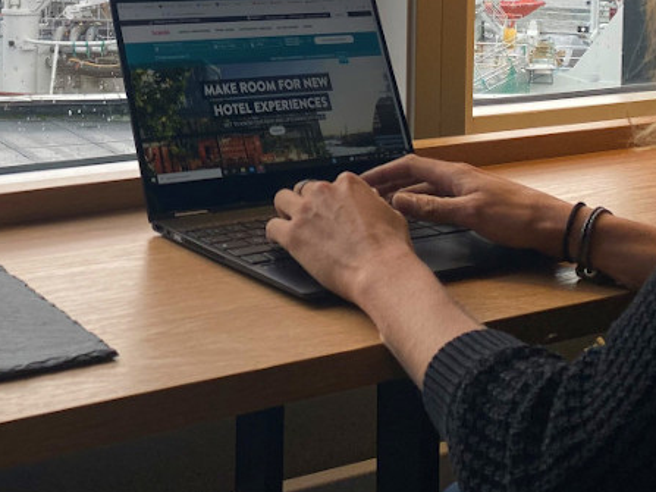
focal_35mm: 62
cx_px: 96
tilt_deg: -2.6
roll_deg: -0.6
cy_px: -26
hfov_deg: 30.2
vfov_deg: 22.5
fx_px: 1175
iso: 32
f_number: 1.8
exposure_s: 1/254
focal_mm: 4.25
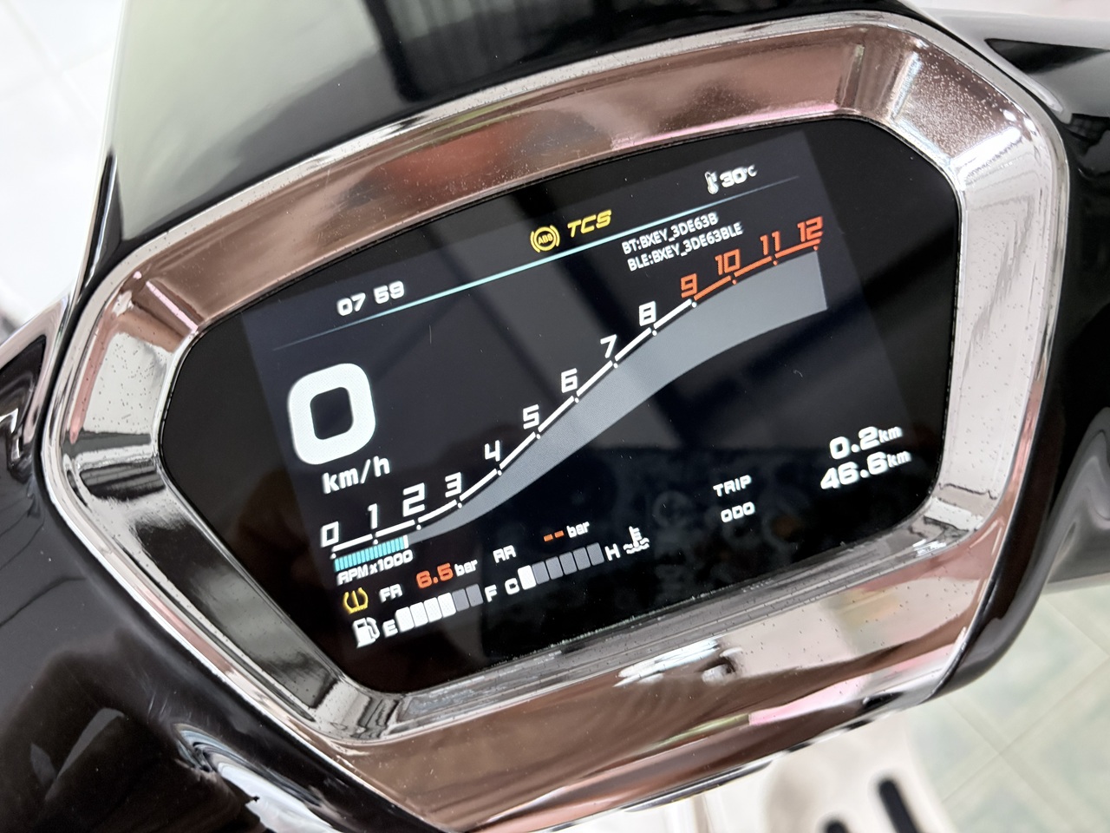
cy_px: 416
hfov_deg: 67.3
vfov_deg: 53.1
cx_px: 555
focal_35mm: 26
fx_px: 834
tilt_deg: -52.3
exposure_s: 1/57
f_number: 1.6
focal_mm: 5.96
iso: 500
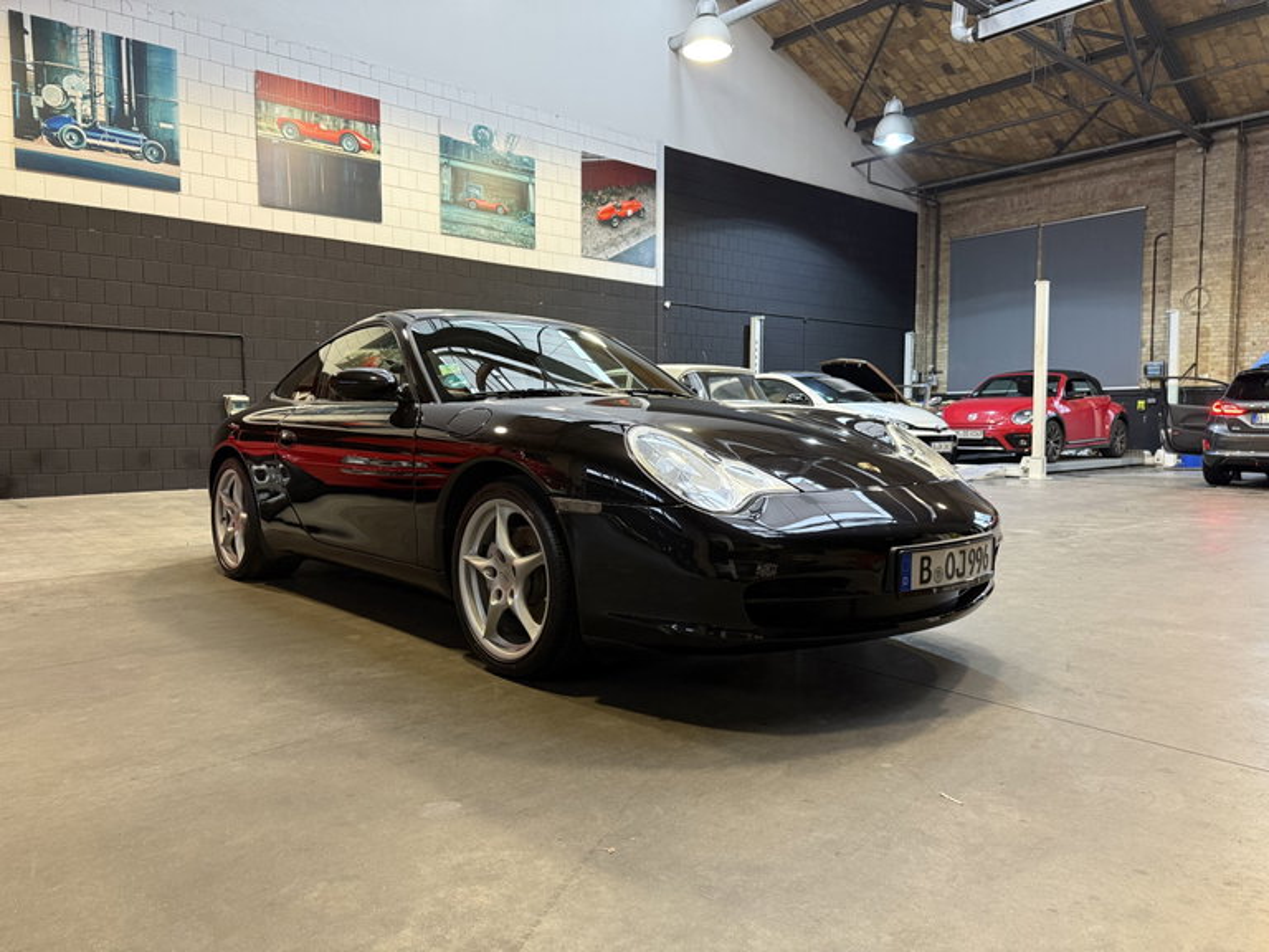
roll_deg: +0.2
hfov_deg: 71.6
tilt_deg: -4.0
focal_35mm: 24
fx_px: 880
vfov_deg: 56.8
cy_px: 476
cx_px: 634
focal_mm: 6.76
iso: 320
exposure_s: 1/60
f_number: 1.78
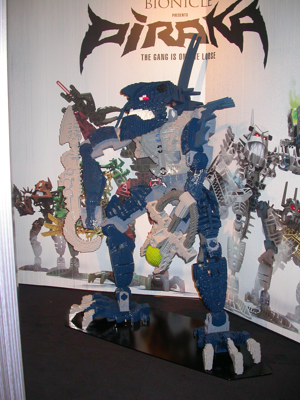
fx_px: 439
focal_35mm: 38
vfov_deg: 49.0
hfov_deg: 37.7
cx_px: 150
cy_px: 200
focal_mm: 7.85
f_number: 2.6
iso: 200
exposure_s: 1/60
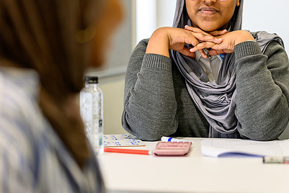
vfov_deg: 11.1
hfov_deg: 16.5
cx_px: 204
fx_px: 996
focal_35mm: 124
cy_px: 57
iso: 800
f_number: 1.8
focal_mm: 85
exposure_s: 1/400
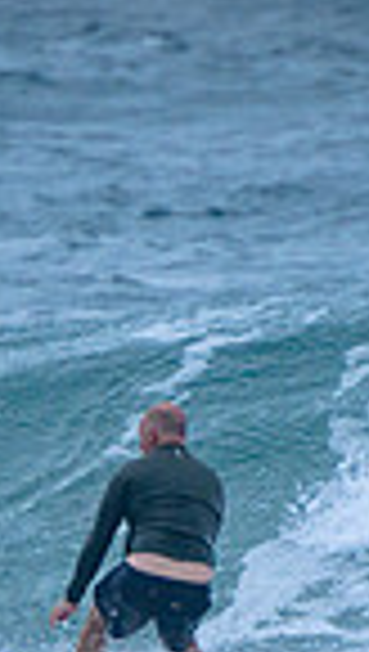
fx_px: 39897
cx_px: -22
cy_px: 464
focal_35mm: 2303
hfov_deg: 0.5
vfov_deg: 0.9
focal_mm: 400
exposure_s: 1/2000
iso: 320
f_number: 5.6
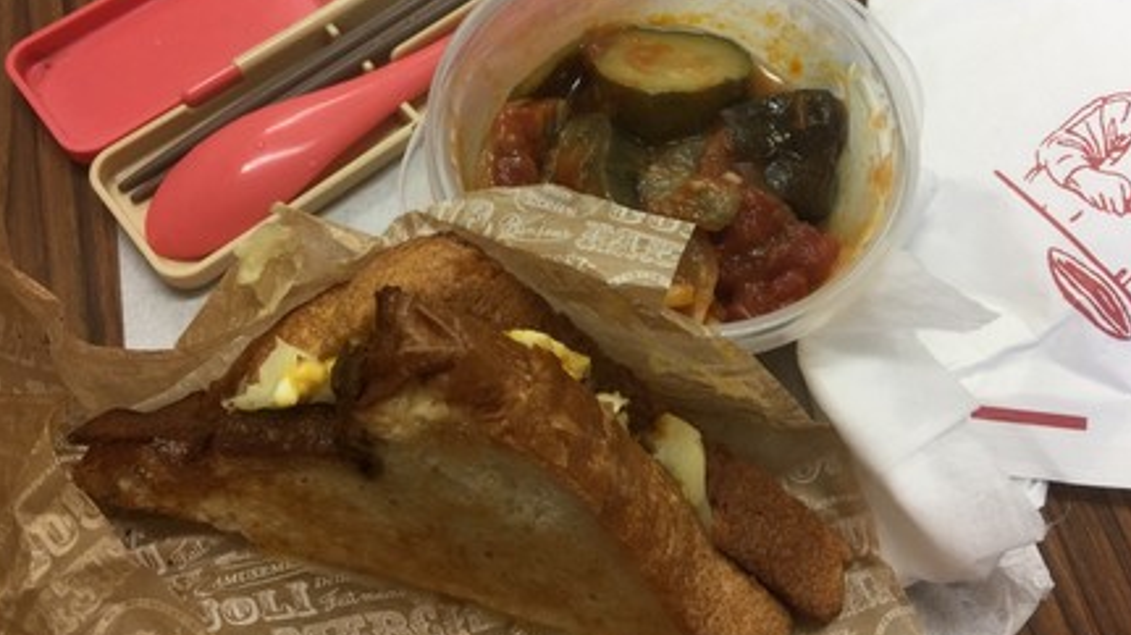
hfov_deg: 59.5
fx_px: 989
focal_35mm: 33
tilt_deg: -61.3
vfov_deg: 35.4
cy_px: 236
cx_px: 559
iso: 32
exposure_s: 1/30
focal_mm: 4.15
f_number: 2.2
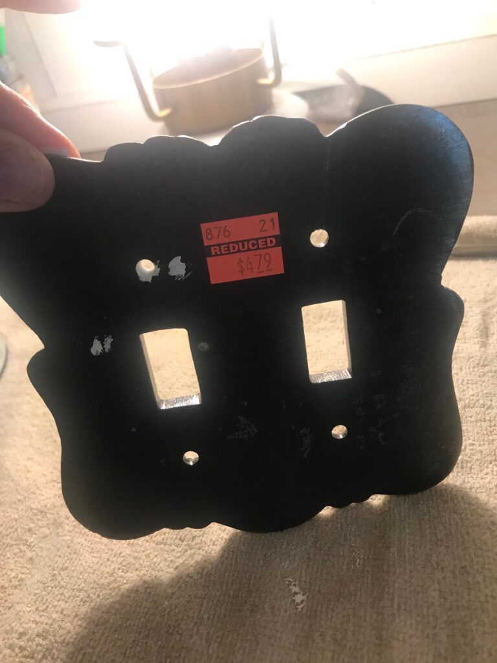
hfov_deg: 49.7
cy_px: 332
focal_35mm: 28
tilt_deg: -36.6
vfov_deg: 63.4
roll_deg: +16.9
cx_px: 248
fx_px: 536
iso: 40
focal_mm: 3.99
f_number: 1.8
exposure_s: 1/30
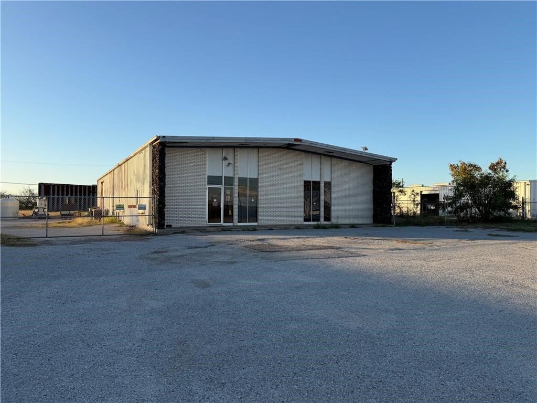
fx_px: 372
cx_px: 268
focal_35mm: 24
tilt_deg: +1.9
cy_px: 202
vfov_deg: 56.8
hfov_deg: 71.6
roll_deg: -0.3
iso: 80
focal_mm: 6.76
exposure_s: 1/1812
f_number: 1.78
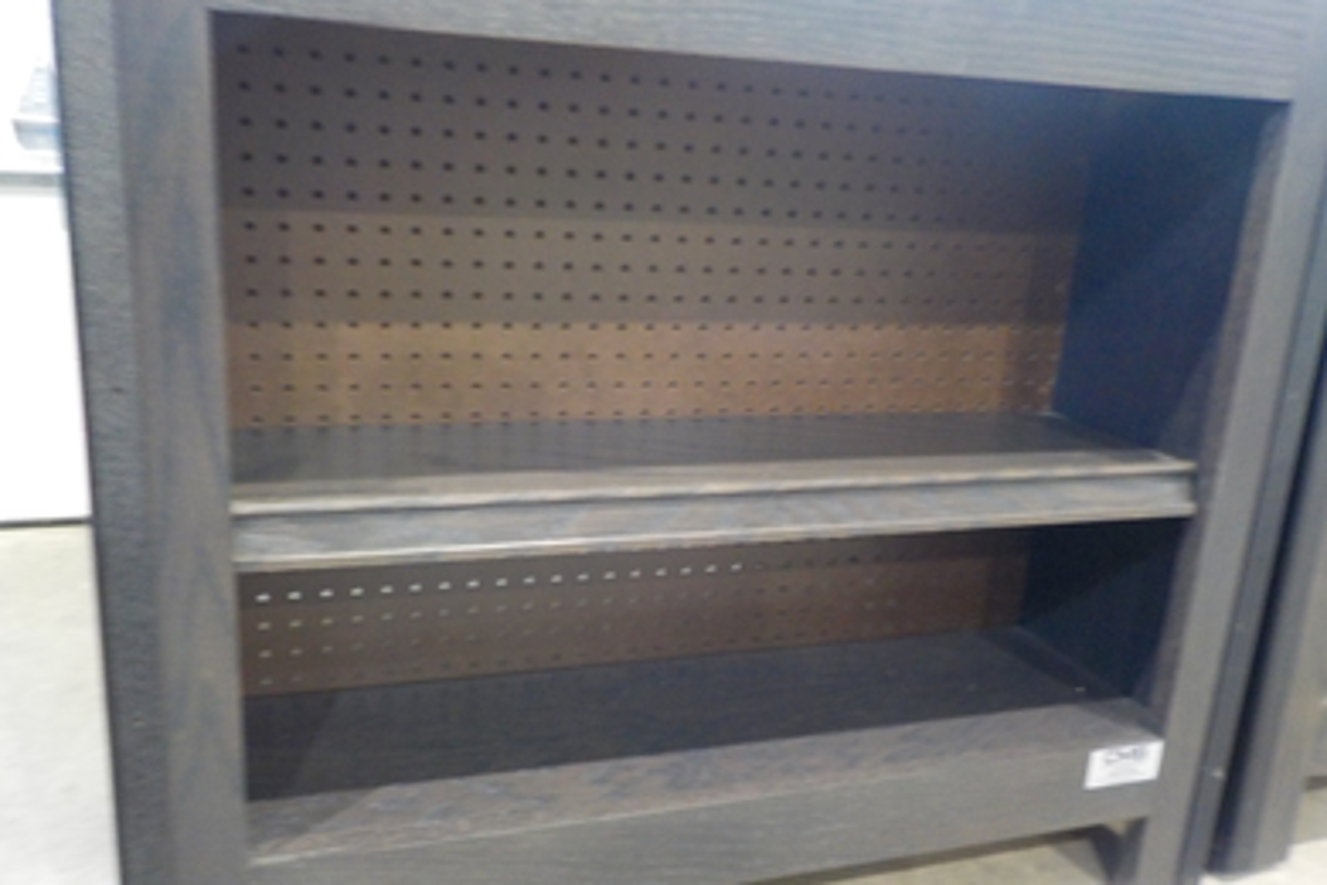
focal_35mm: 32
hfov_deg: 58.7
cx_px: 650
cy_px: 504
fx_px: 1179
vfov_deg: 41.0
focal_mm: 4.1
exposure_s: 1/8
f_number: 3.3
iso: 400
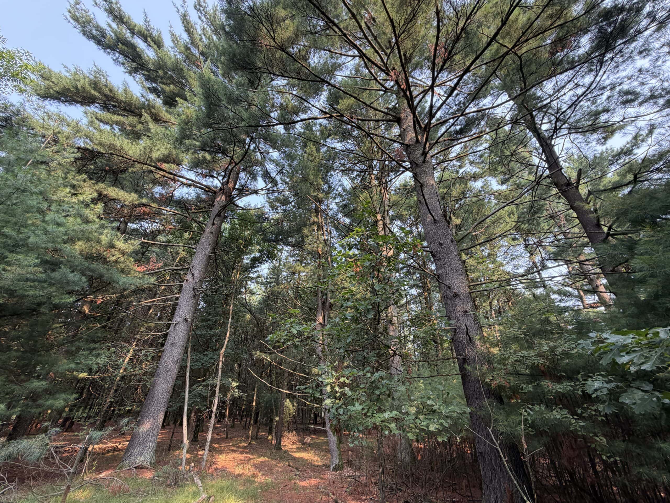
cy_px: 252
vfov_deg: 85.7
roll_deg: -2.3
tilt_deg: +30.5
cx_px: 335
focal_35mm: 14
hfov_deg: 102.1
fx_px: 271
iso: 64
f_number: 2.2
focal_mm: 2.22
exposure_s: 1/121
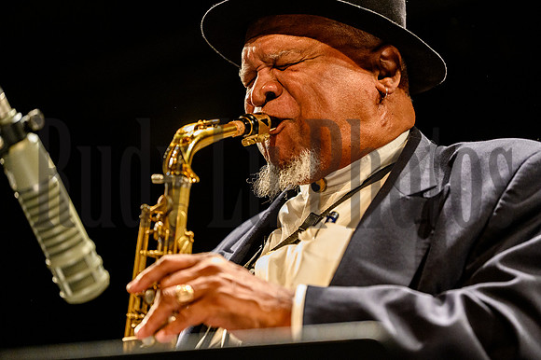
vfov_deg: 6.9
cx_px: 270
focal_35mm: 200
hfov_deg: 10.3
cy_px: 180
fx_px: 3004
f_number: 3.2
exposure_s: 1/200
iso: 6400
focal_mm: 200
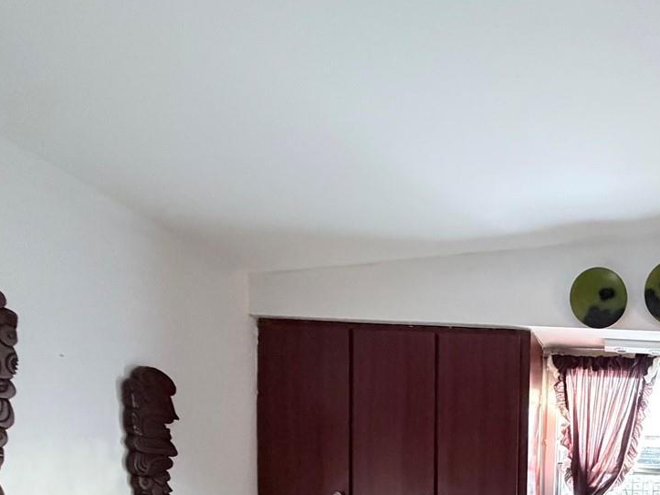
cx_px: 652
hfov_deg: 48.6
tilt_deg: -3.3
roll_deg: -2.0
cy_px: 527
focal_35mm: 31
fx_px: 591
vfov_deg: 38.6
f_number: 2.2
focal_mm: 2.22
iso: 640
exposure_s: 1/60
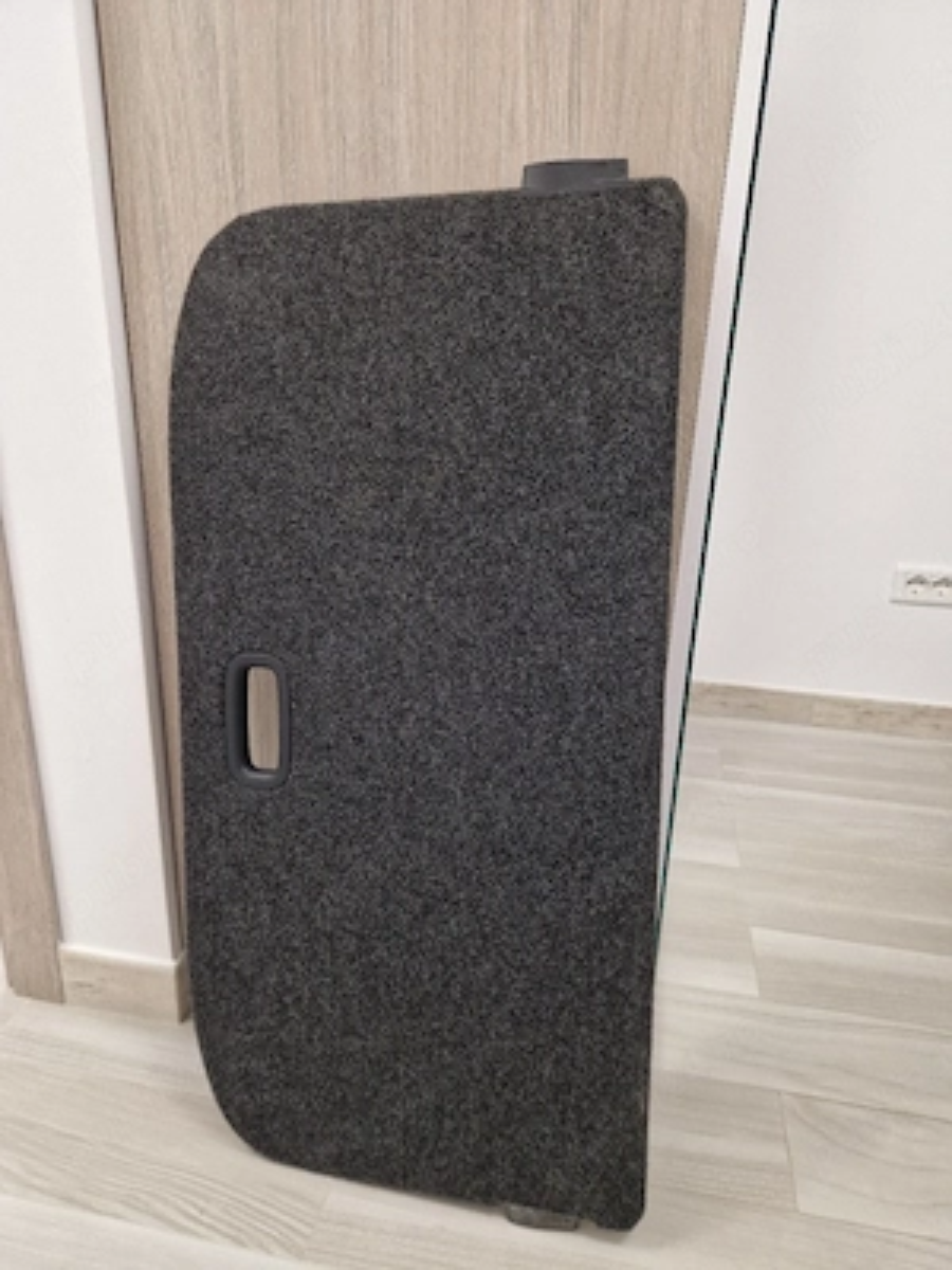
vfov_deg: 73.9
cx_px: 476
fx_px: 843
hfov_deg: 58.9
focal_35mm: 23
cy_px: 635
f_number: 1.8
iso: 320
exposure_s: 1/100
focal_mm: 5.4
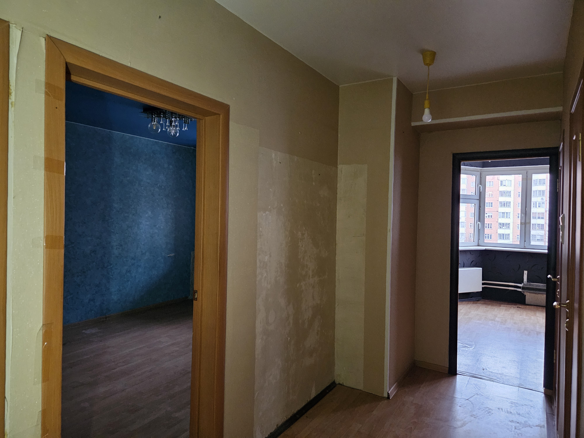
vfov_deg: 58.9
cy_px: 219
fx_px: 388
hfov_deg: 73.9
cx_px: 292
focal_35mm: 23
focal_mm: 5.4
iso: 1250
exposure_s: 1/25
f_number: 1.8
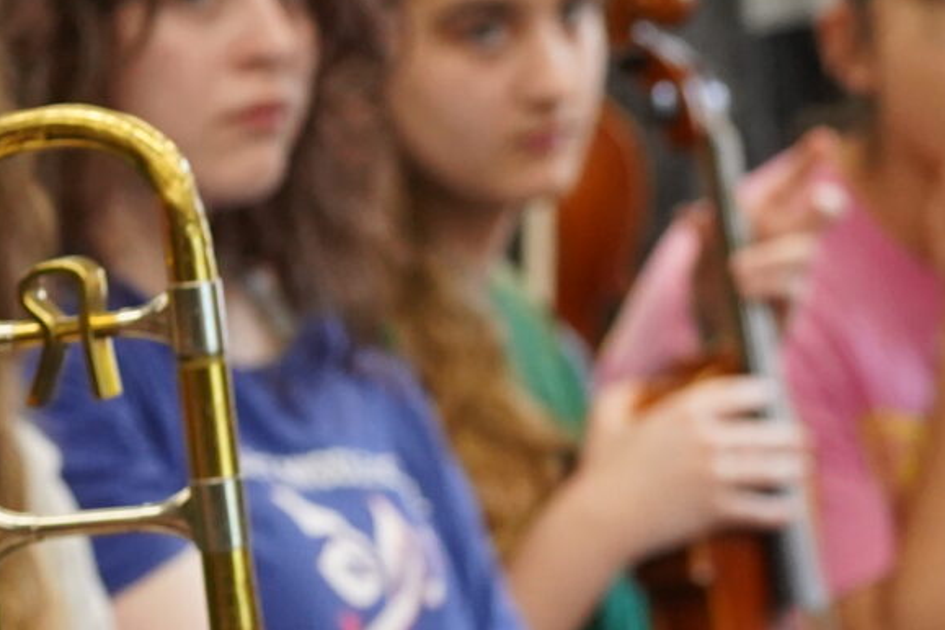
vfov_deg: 2.7
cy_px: 613
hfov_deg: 4.0
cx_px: -424
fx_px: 13570
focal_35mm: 517
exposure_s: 1/125
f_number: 4.5
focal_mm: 117
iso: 3200
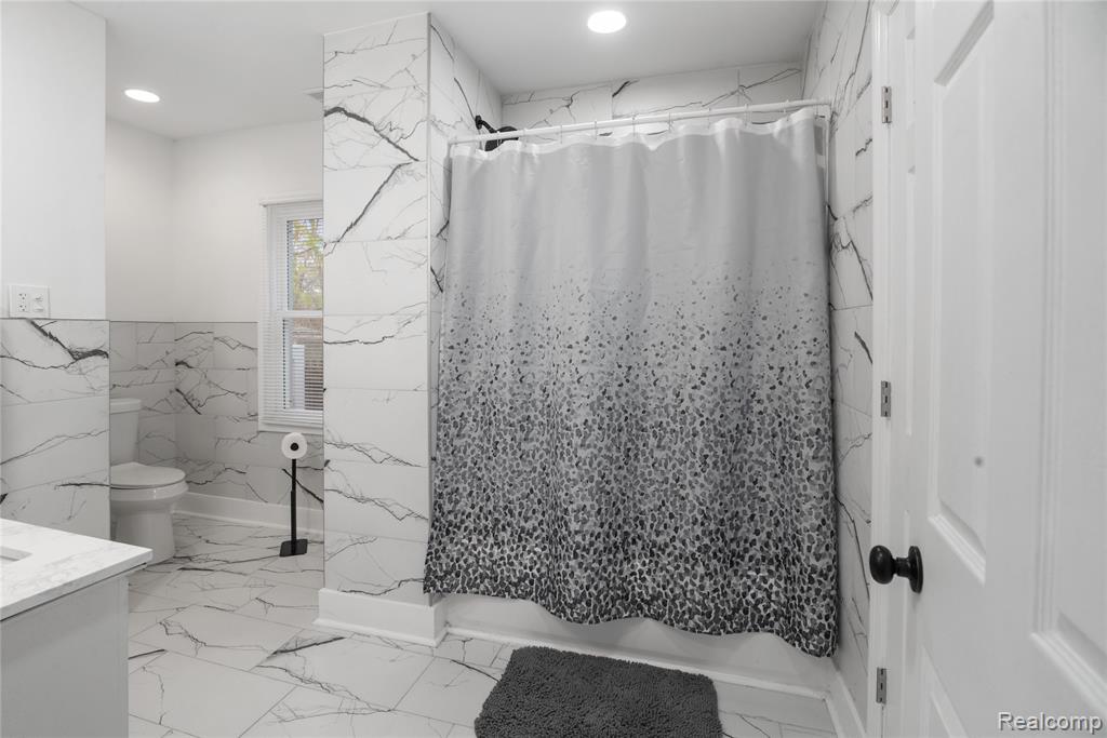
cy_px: 369
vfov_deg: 47.9
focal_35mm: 27
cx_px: 554
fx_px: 830
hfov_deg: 67.4
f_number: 9
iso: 320
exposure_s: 1/13
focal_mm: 27
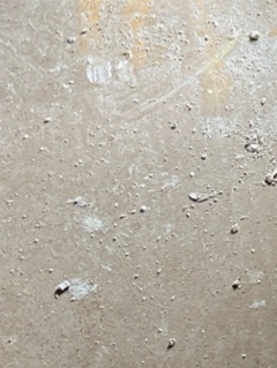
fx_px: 1288
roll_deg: -6.8
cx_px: 456
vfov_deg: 15.7
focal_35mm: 121
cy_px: -64
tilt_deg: -42.8
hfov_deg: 11.6
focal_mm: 3
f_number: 1.8
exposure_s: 1/120
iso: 25
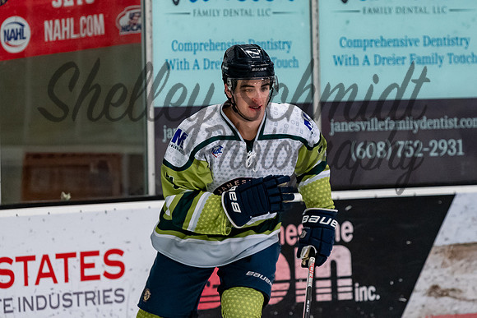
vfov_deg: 3.8
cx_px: 239
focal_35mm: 363
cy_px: 104
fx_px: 4809
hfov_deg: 5.7
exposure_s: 1/800
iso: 2000
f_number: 3.2
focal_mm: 175
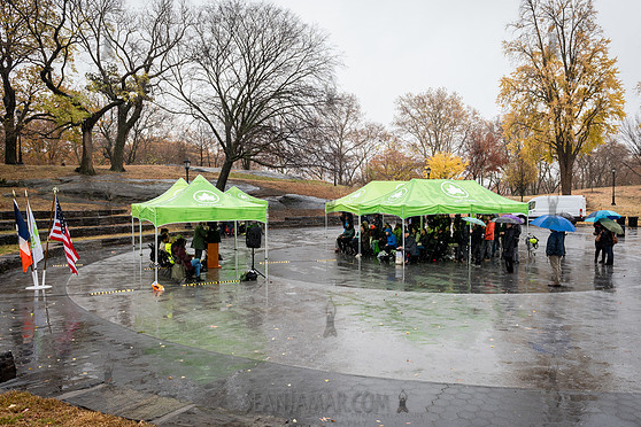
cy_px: 227
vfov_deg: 46.4
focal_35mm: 28
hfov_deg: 65.3
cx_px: 359
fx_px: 499
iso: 640
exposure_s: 1/400
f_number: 5.6
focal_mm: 24
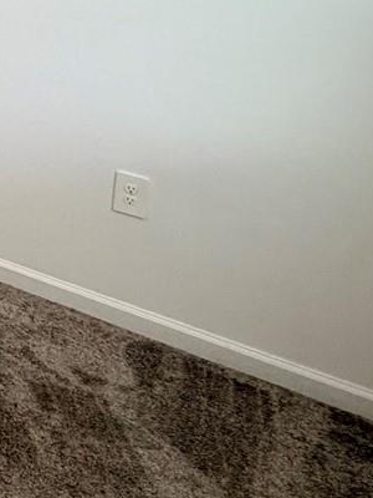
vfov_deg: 29.5
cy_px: -101
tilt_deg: -7.4
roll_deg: -0.9
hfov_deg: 16.5
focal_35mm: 56
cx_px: -444
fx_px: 805
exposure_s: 1/60
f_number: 2.2
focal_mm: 2.22
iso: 250
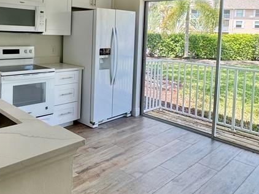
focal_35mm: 34
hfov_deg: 52.6
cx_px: 79
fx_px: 254
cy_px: 45
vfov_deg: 40.4
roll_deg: -1.8
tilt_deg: -4.0
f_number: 2.2
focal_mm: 2.22
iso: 40
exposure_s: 1/190
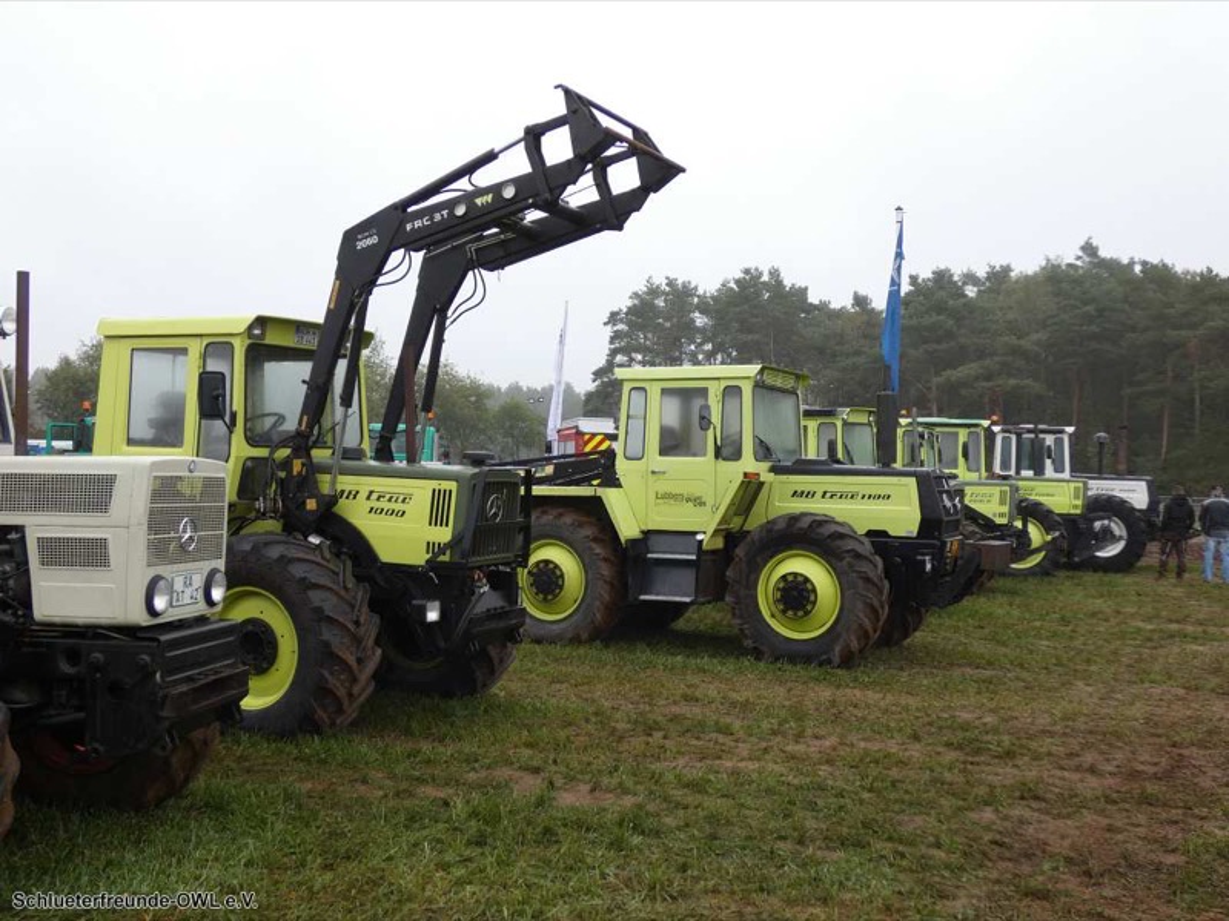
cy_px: 460
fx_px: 1278
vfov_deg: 39.7
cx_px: 614
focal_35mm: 36
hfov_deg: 51.4
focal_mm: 6.5
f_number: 3.5
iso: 80
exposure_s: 1/100
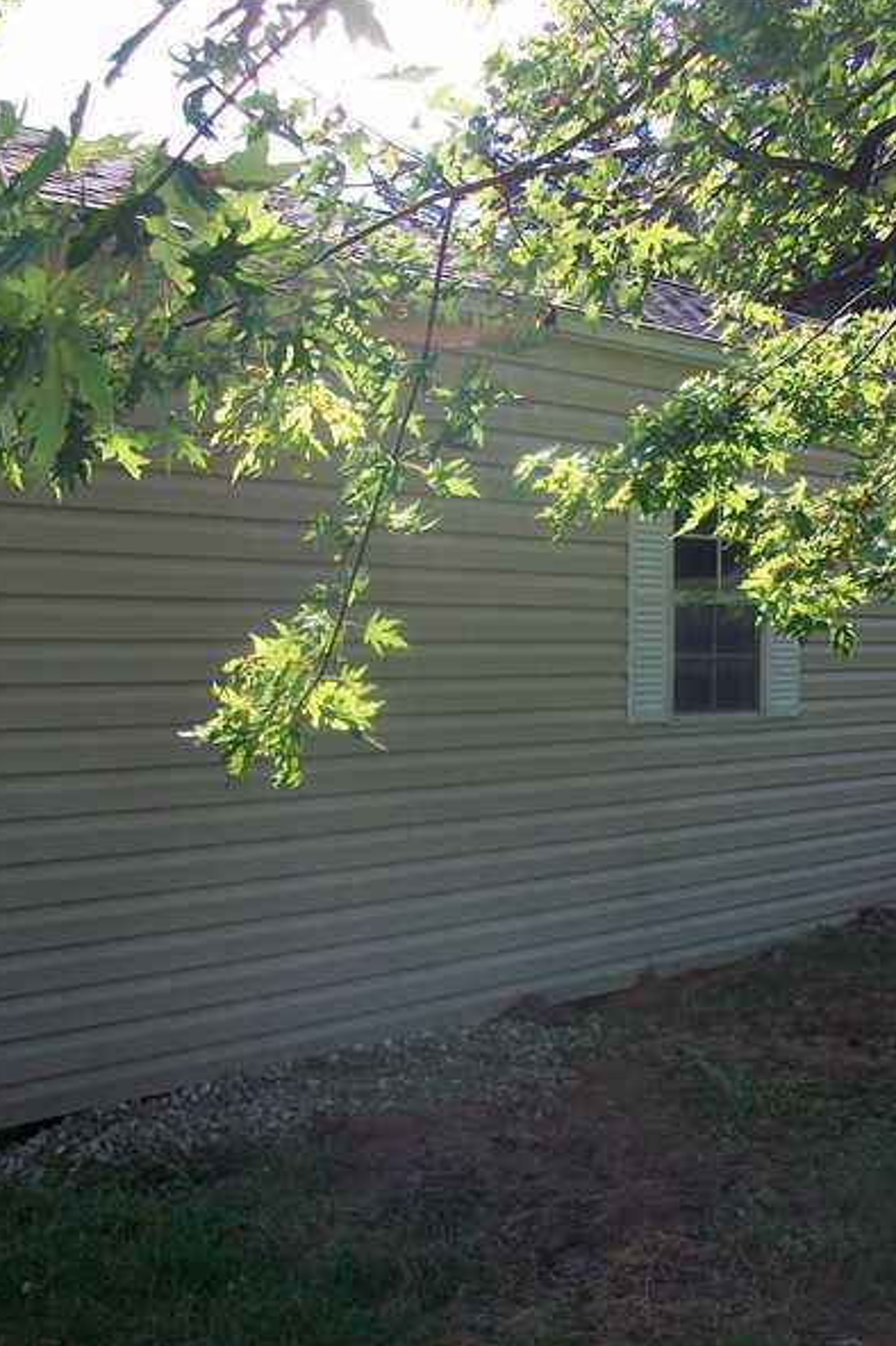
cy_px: 671
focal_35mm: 45
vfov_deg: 43.6
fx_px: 1682
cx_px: 534
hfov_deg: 29.8
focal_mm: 5.7
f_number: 2.8
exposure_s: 1/320
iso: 64
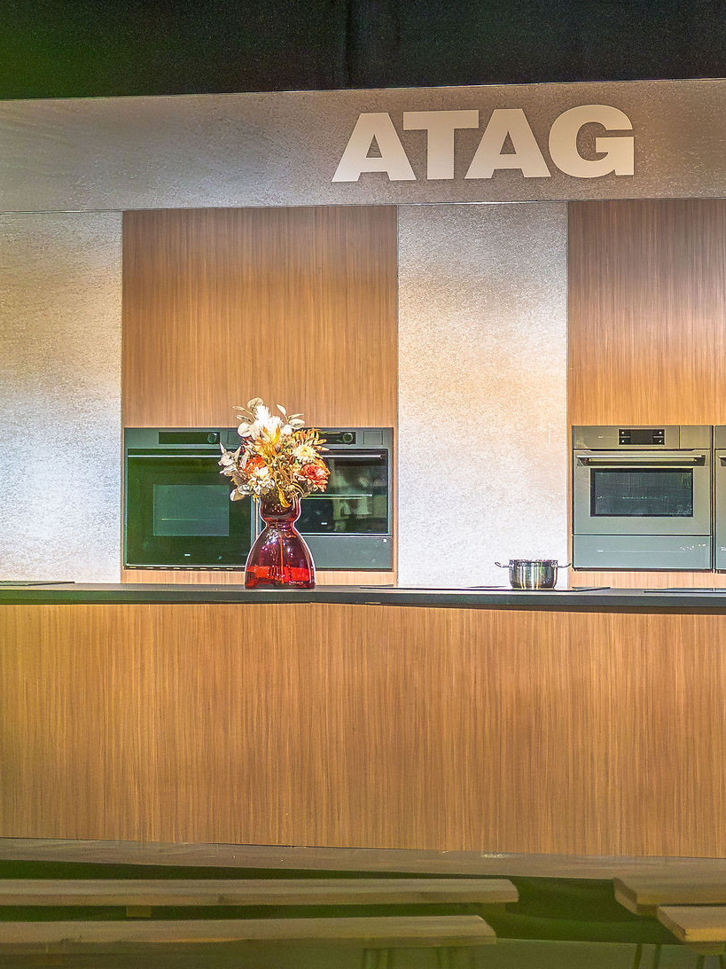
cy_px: 362
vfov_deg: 14.9
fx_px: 3693
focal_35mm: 132
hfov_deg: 11.2
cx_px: 436
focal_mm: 70
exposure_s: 1/2500
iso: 10000
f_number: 2.8
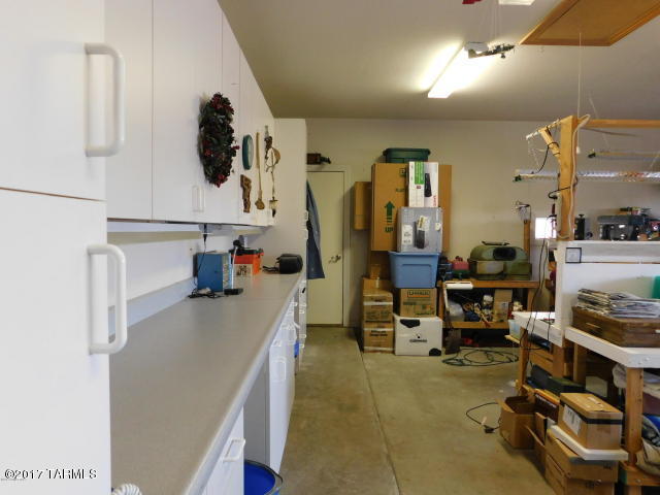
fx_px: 458
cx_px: 330
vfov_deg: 56.8
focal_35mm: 24
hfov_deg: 71.6
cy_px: 248
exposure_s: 1/30
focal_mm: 4.1
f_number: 3
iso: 360
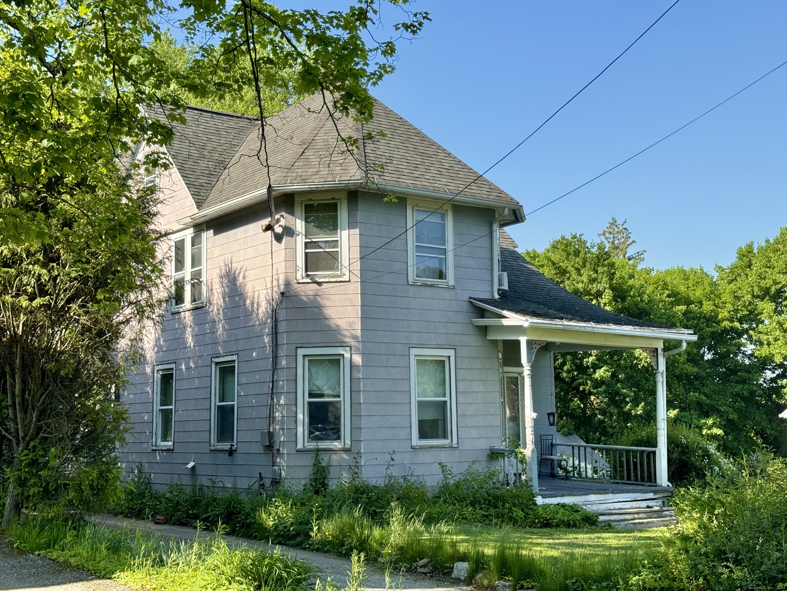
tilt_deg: +5.7
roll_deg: +0.7
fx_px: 1091
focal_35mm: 48
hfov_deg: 39.7
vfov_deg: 30.3
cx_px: 394
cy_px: 296
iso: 64
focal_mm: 6.76
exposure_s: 1/1770
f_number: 1.78
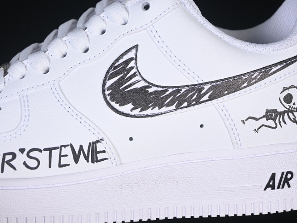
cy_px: 112
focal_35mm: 82
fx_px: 703
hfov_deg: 23.8
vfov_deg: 18.0
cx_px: 146
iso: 160
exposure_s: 1/100
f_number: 7.1
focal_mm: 50
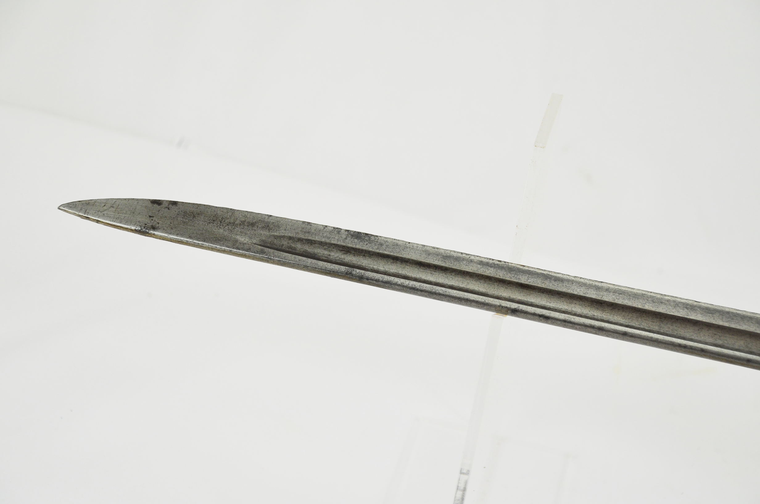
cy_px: 252
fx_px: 1833
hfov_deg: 23.4
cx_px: 380
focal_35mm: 87
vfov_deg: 15.6
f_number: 5
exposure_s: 1/320
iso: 400
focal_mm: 58
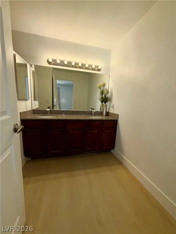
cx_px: 88
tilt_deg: -8.3
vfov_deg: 102.1
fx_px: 95
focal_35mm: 14
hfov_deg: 85.7
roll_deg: -2.5
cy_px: 117
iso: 16
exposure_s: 1/136
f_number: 2.2
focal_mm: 2.22
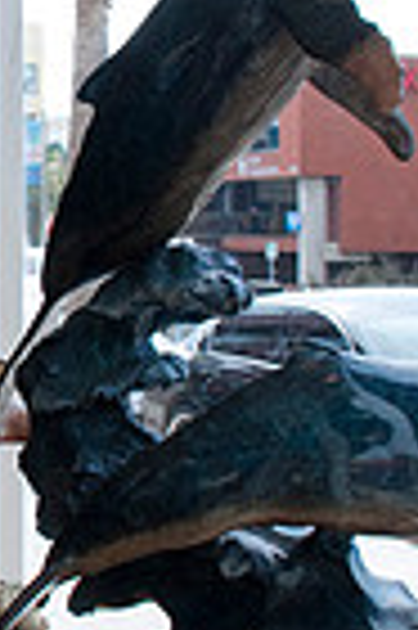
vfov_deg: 19.3
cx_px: -20
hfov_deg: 12.7
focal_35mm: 106
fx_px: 1851
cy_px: 284
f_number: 7.1
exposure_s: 1/200
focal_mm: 22
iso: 200
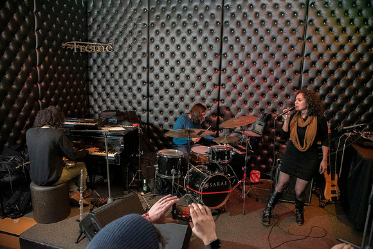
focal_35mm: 24
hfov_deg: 73.7
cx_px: 186
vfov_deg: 53.2
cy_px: 124
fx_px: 249
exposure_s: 1/200
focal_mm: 24
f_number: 4
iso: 6400
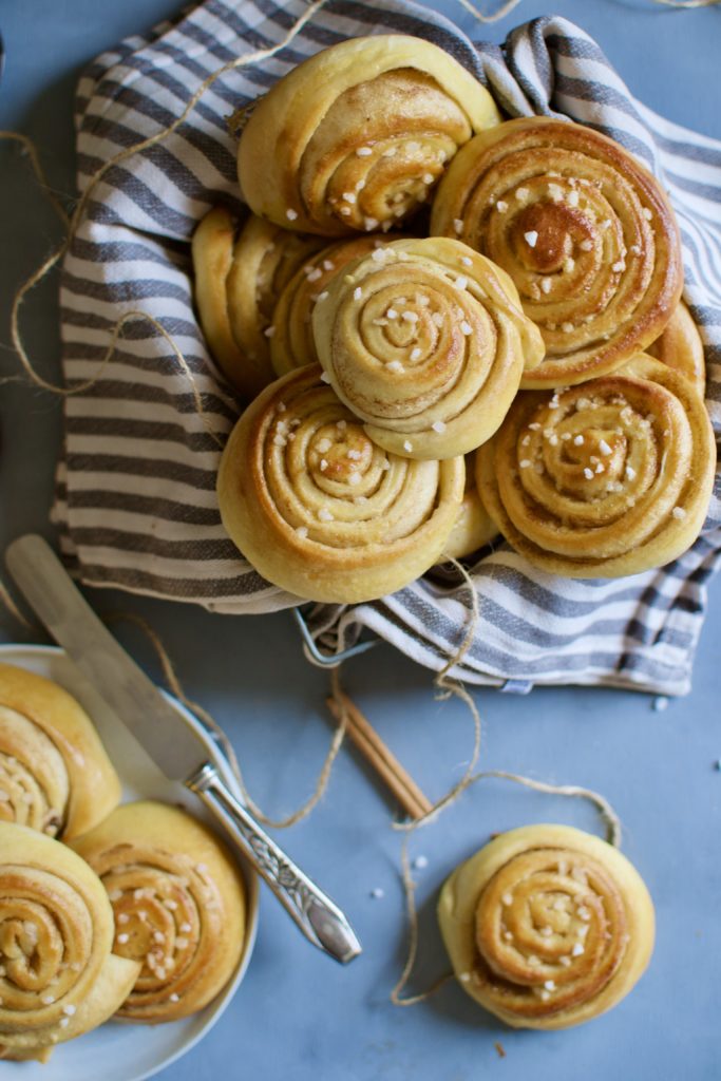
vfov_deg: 37.8
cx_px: 360
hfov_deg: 25.8
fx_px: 1577
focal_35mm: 52
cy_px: 540
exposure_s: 1/50
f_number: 2.8
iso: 200
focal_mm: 35
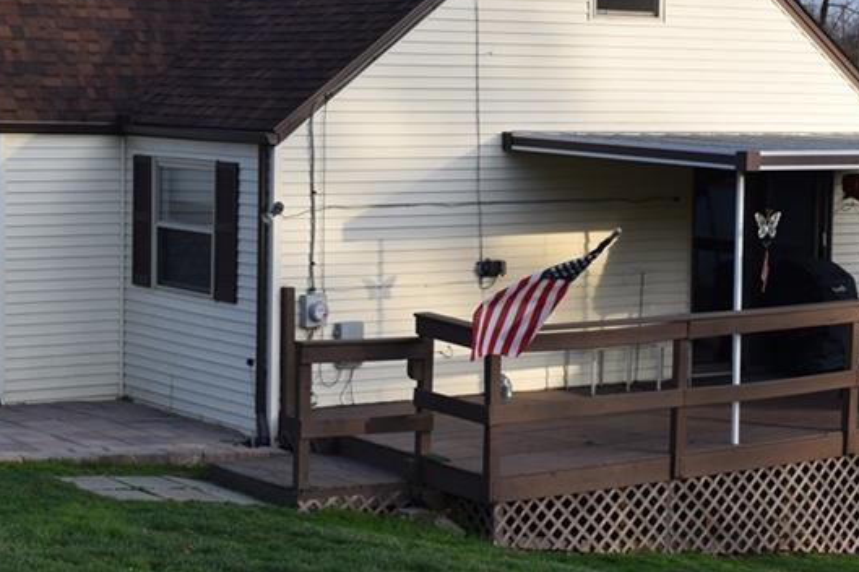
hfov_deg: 21.9
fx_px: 2218
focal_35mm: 93
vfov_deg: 14.7
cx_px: 557
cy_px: 231
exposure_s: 1/250
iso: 200
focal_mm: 32
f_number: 8
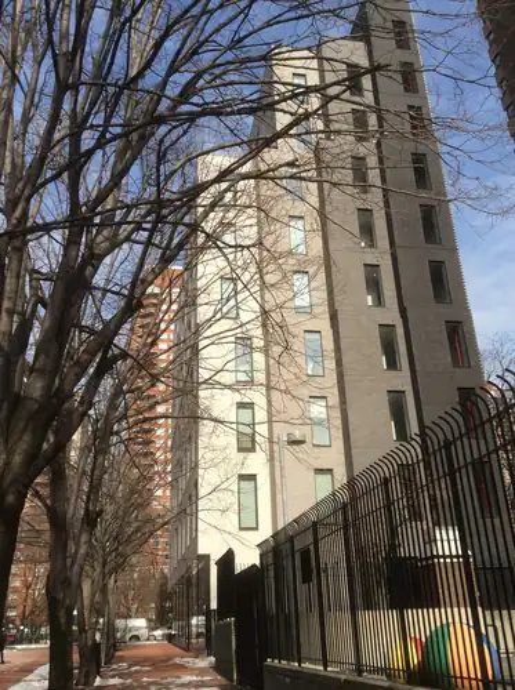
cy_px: 345
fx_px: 637
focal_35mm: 32
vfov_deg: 56.9
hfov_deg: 44.0
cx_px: 258
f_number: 2.4
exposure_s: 1/1300
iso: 32
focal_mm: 3.3
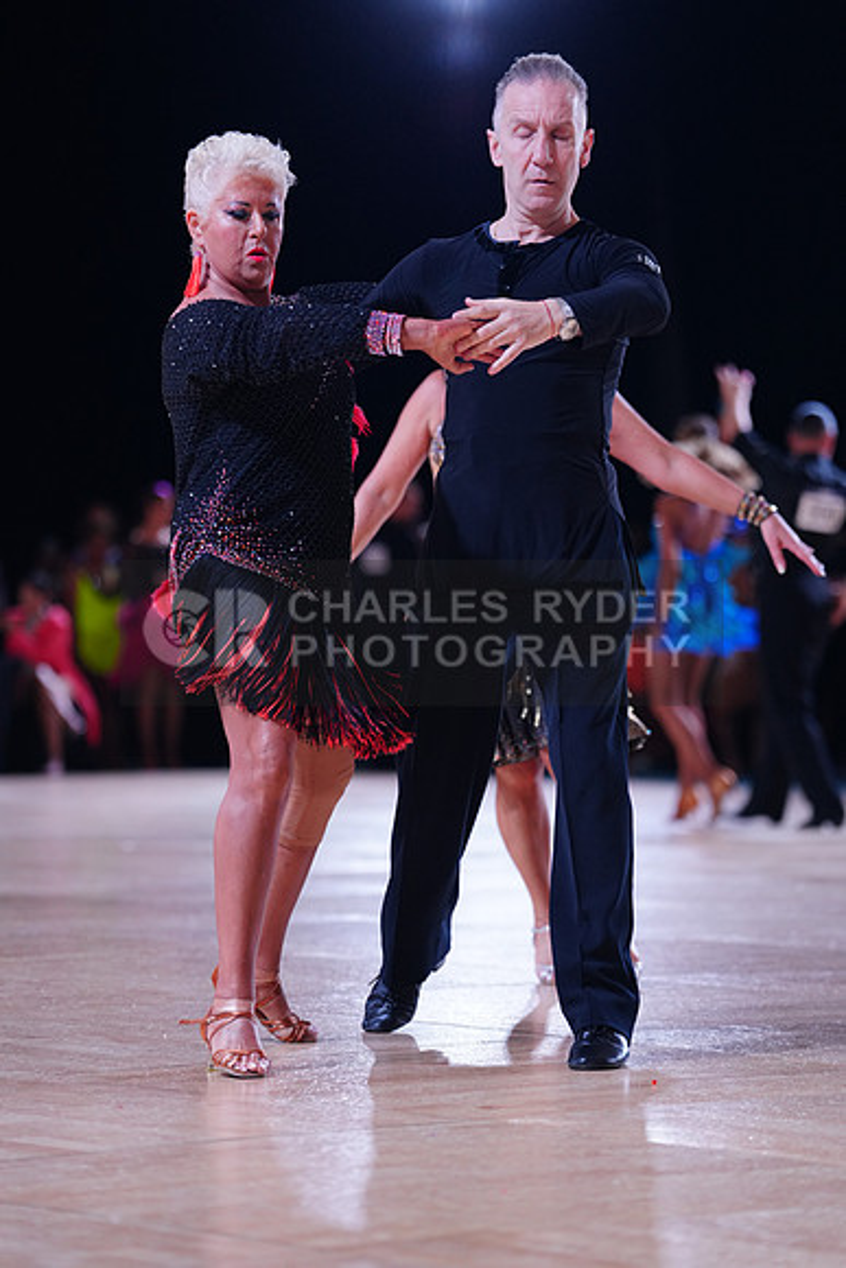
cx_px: 423
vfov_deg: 15.1
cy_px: 634
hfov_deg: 10.1
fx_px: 4791
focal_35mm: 136
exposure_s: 1/640
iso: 1250
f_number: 2.8
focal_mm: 136
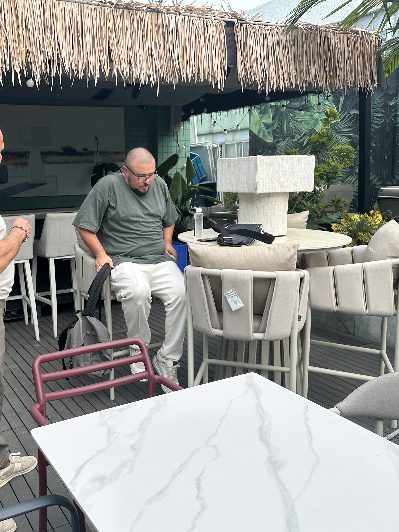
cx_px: 114
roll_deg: +1.4
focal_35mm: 33
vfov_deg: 55.4
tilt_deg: -9.5
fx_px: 507
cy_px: 266
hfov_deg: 42.0
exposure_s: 1/482
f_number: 1.78
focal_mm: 6.86
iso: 80
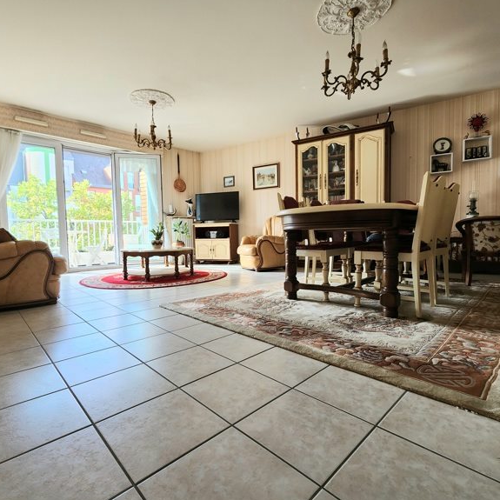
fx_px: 261
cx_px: 243
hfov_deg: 87.4
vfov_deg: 87.4
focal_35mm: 16
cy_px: 251
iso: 50
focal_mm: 2.2
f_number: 2.2
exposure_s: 1/60.2
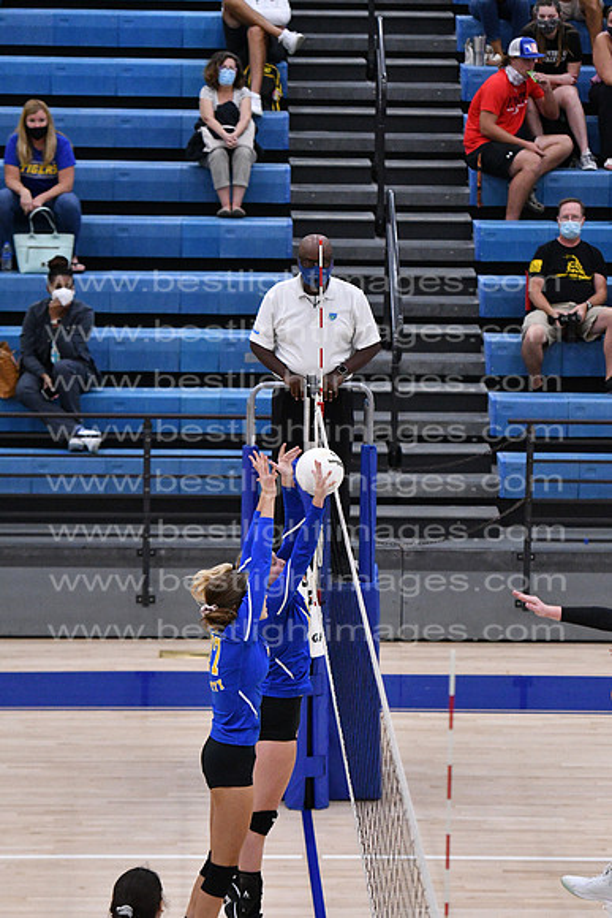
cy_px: 459
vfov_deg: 12.2
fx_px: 4281
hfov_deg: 8.2
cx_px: 306
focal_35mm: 168
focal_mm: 112
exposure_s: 1/1250
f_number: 3.2
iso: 6400
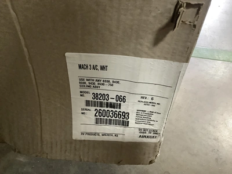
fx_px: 208
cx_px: 116
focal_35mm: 31
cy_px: 87
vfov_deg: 45.4
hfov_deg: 58.4
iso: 500
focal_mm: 3.3
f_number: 2.4
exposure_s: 1/30
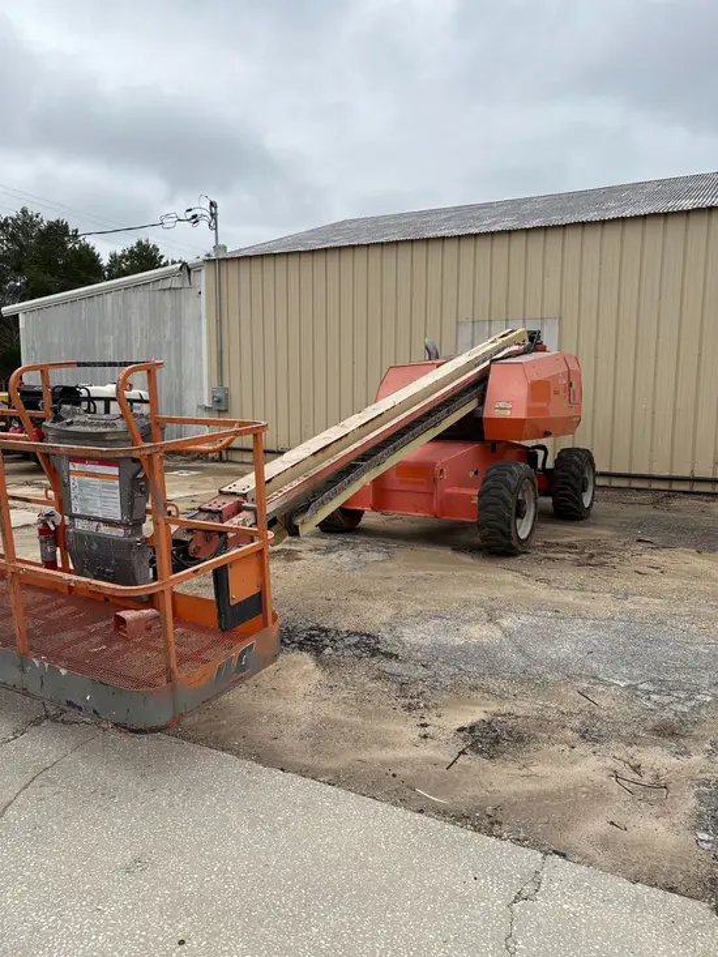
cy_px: 478
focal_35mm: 26
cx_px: 359
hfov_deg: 53.1
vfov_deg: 67.3
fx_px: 719
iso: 50
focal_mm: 5.96
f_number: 1.6
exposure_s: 1/3413
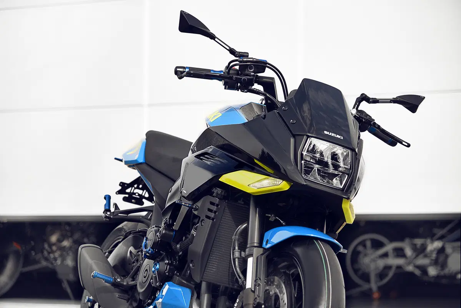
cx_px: 230
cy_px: 154
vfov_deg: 13.0
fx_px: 1345
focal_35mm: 105
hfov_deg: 19.5
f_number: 4
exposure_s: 1/500
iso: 100
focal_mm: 105
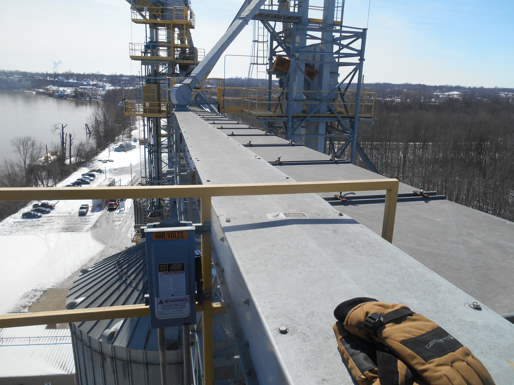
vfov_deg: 53.1
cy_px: 192
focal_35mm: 26
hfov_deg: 67.3
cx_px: 257
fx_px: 386
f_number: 3.4
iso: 80
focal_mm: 4.7
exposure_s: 1/1250
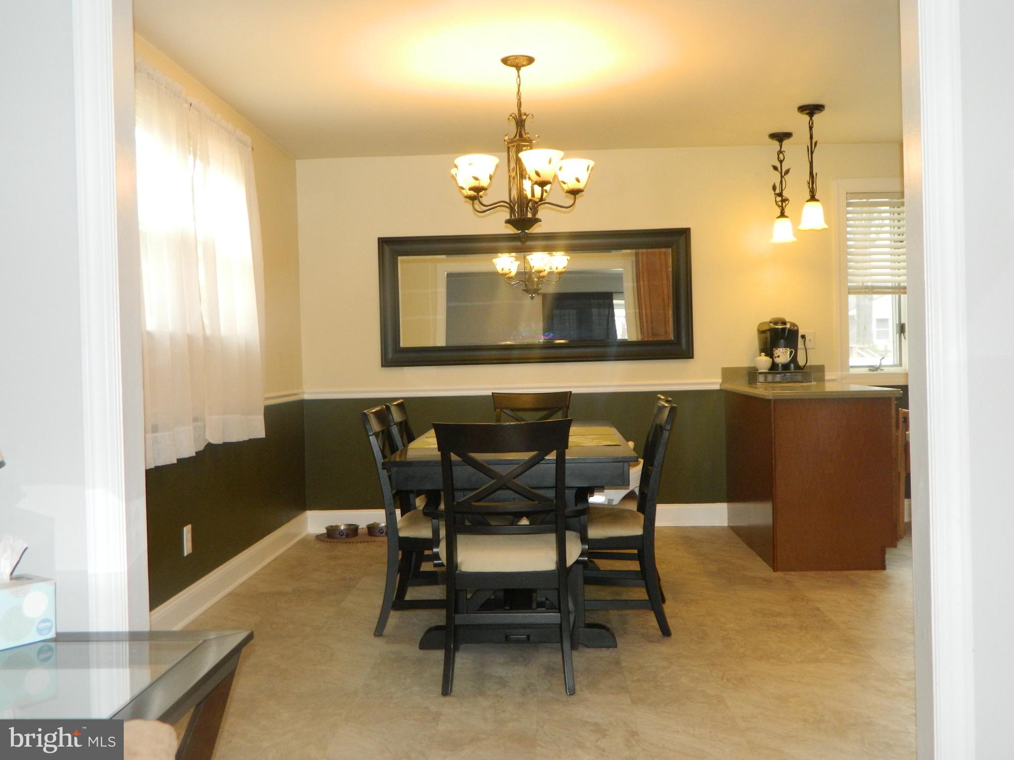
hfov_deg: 52.6
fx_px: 1025
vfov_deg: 40.7
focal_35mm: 35
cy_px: 380
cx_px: 507
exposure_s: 1/40
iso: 220
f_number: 3.3
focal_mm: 6.2
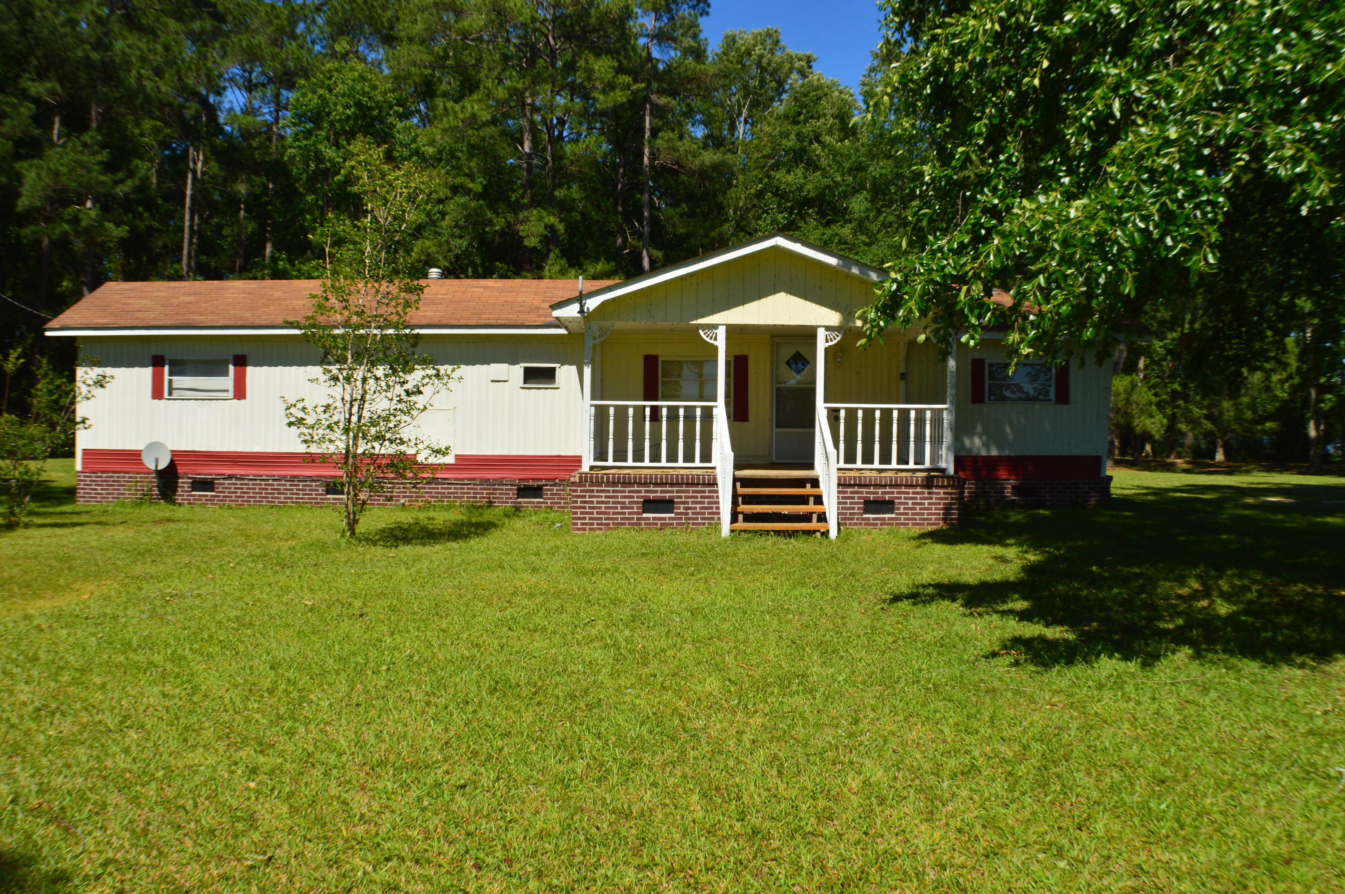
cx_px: 672
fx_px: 1344
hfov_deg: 53.2
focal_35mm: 36
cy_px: 447
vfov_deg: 36.8
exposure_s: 1/500
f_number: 11
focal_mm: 24
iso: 320
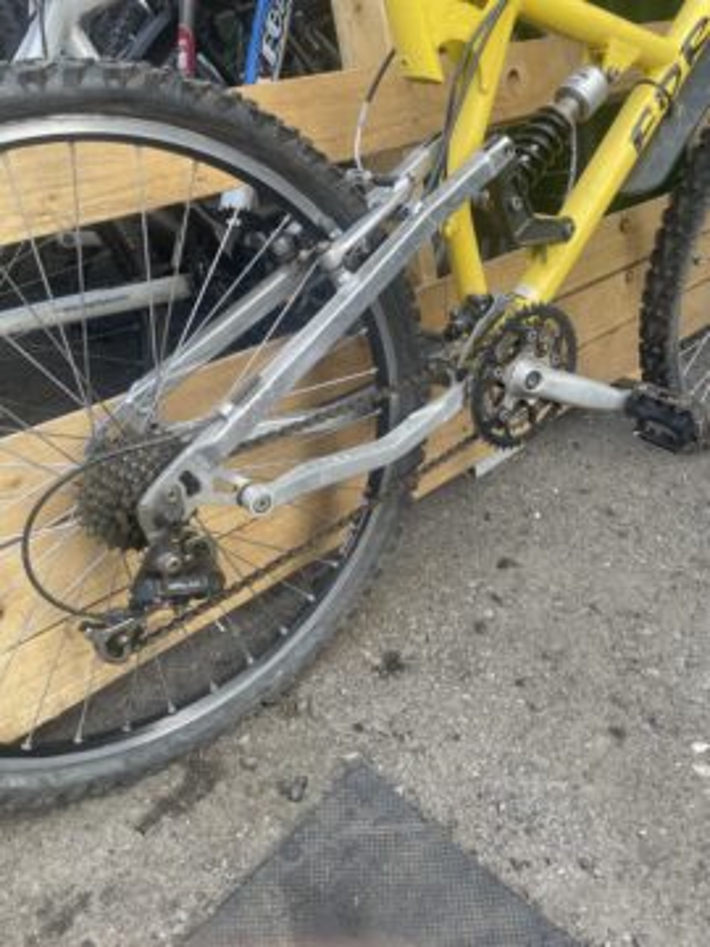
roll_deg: +0.9
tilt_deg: -34.7
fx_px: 711
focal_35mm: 26
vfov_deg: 67.3
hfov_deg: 53.1
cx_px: 355
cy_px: 474
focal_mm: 4.2
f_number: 1.6
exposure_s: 1/222
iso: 32
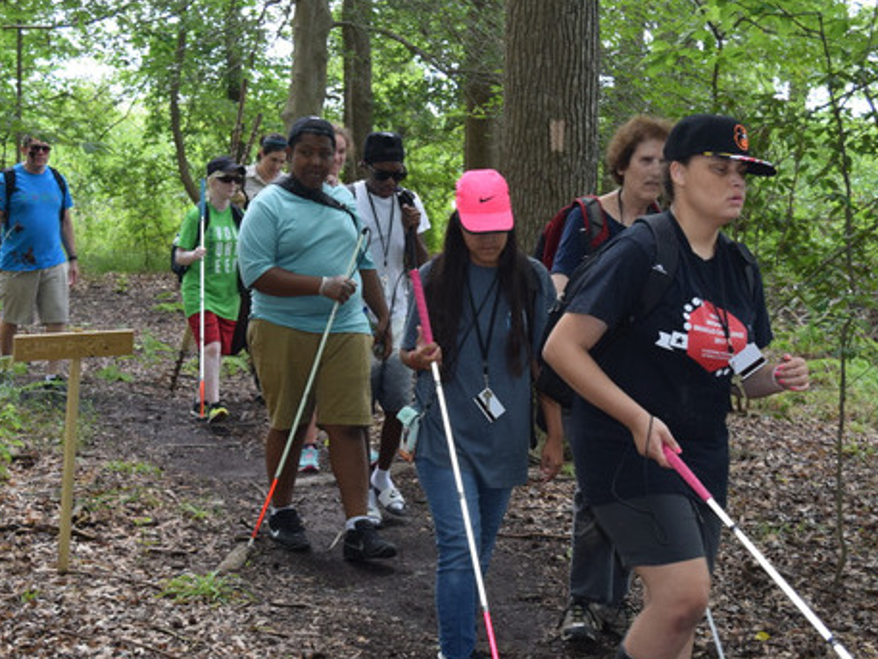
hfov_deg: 36.0
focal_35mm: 53
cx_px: 549
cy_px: 344
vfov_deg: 27.5
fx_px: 1345
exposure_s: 1/125
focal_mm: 28
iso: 450
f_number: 5.6
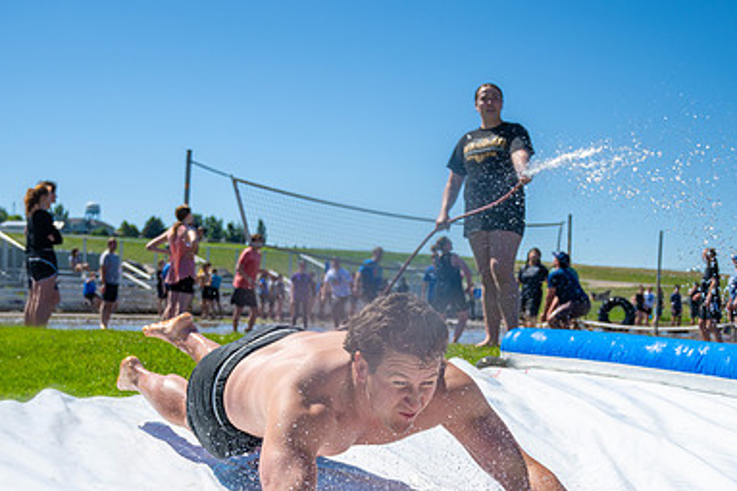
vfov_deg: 25.2
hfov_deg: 37.5
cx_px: 387
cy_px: 365
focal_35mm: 53
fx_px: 1085
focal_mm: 35
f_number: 4
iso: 100
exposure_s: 1/1600
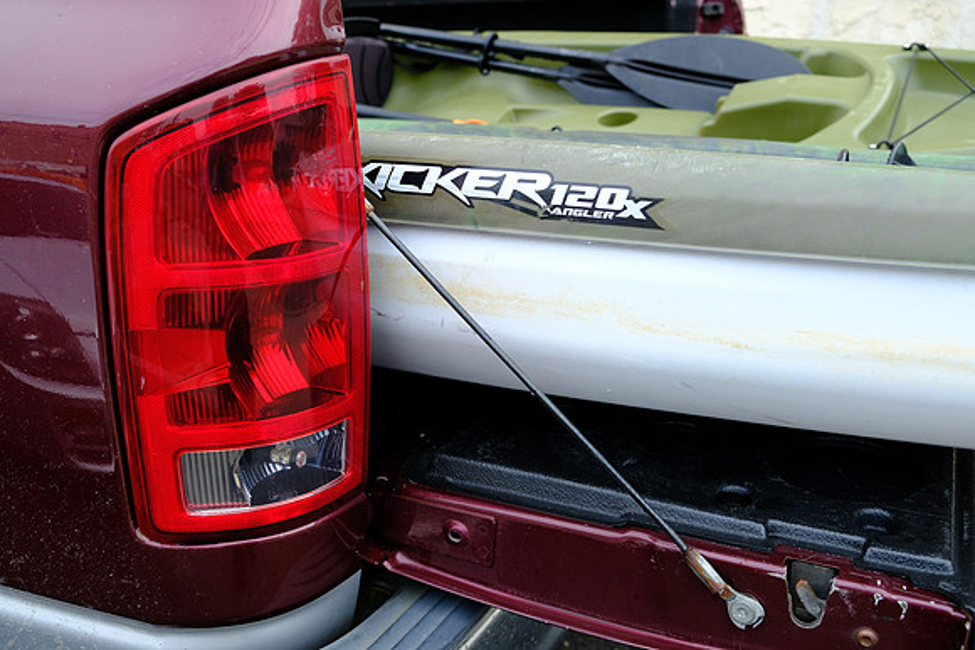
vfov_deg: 40.0
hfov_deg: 57.2
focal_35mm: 33
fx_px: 894
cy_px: 325
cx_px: 488
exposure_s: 1/1300
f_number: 3.6
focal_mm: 22.3
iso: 800
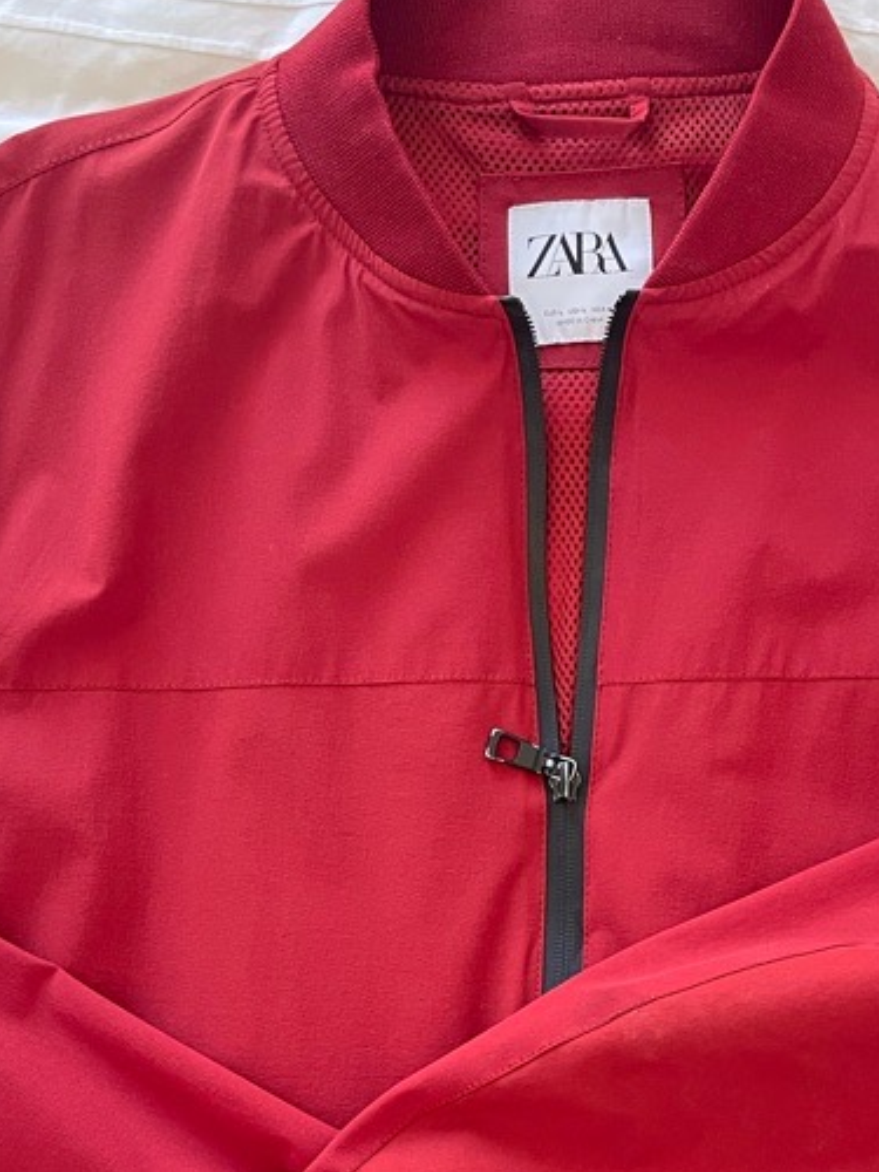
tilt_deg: -85.7
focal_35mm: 50
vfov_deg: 36.6
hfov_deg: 29.0
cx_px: 567
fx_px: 1693
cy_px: 968
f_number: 1.6
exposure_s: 1/57
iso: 500
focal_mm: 5.1
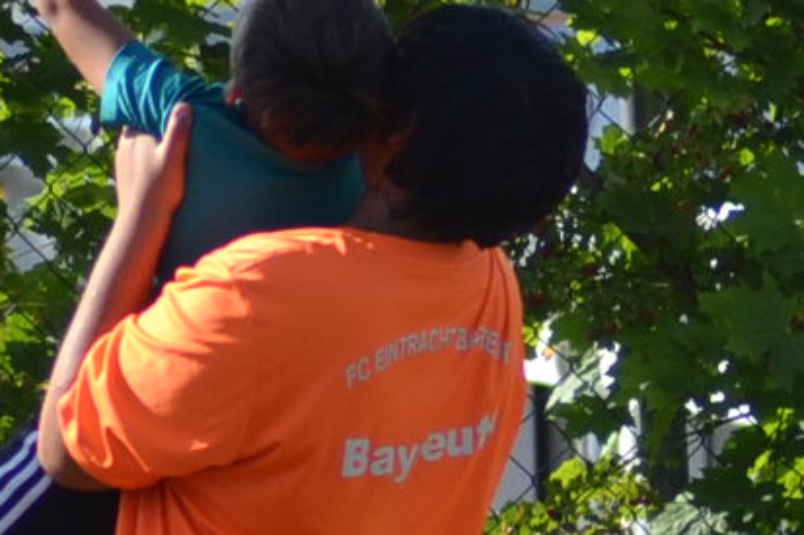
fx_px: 18685
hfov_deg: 2.5
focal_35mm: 837
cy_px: 309
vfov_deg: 1.6
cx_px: 142
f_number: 5.6
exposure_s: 1/1250
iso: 400
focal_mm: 100
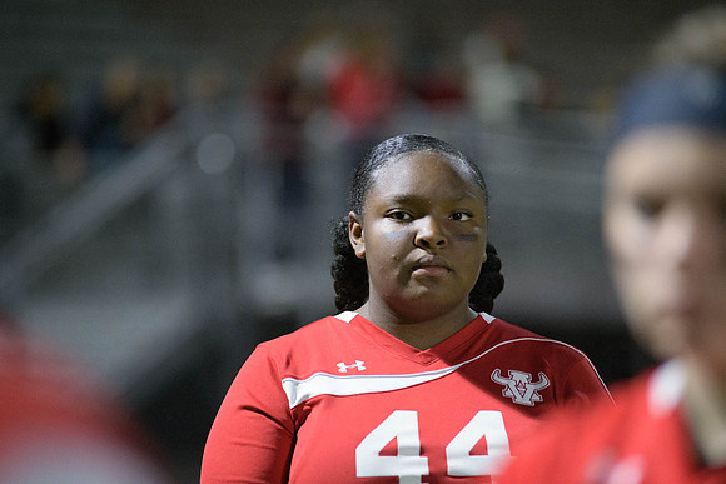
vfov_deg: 6.9
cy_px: 242
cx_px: 363
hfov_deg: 10.3
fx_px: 4034
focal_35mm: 200
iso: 10000
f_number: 2.8
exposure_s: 1/640
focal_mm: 200
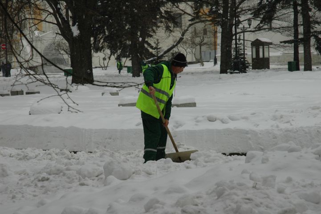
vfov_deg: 13.0
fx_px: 936
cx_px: 160
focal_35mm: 105
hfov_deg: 19.5
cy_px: 107
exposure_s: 1/100
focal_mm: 70
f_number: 9
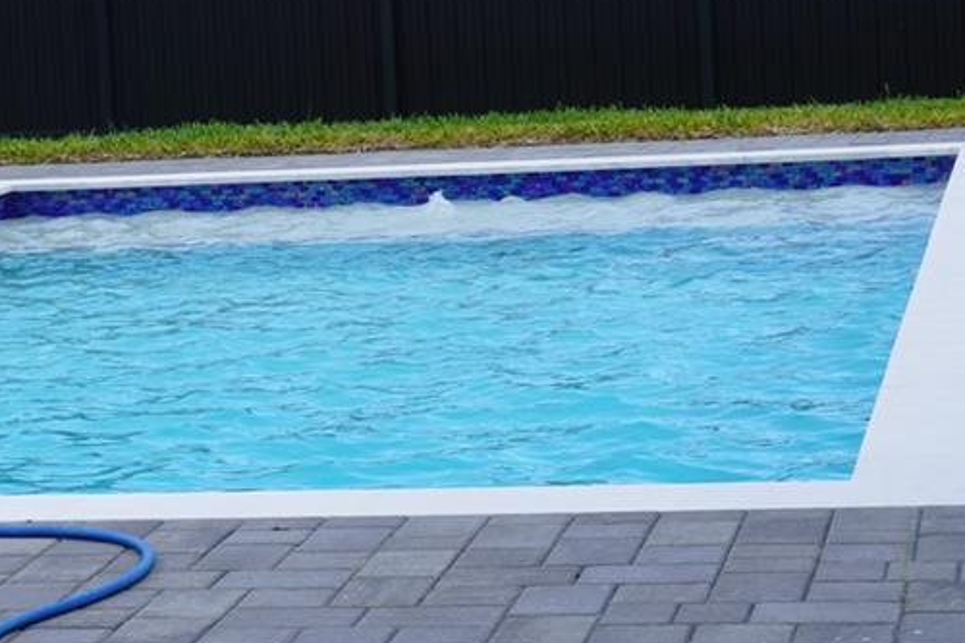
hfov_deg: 15.4
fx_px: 3538
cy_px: 197
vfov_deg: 10.4
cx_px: 118
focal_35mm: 132
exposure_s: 1/125
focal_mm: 43
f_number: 9
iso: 100
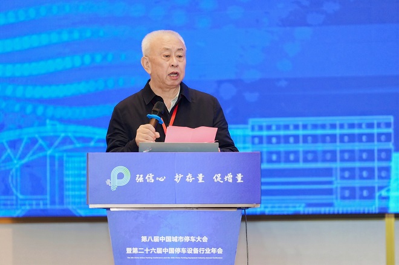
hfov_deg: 10.3
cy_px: 132
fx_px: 2215
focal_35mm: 200
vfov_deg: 6.9
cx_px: 200
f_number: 3.2
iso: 2000
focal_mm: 200
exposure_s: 1/160
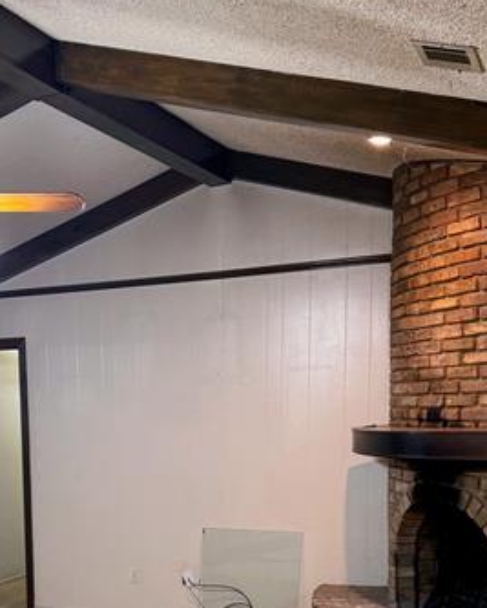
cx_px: 86
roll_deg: +1.7
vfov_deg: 33.1
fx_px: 972
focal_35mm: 54
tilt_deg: -7.2
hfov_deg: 27.5
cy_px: 533
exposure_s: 1/60
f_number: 1.78
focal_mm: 6.76
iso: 320
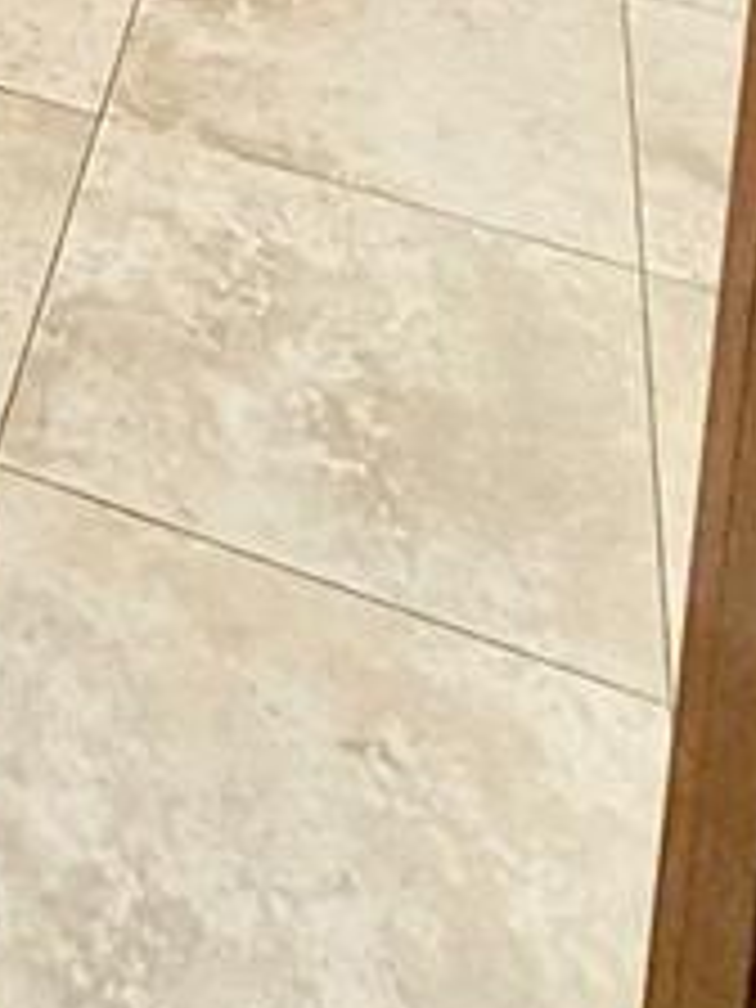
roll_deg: -0.6
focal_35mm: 75
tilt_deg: -9.7
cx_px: -490
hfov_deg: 17.1
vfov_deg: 18.7
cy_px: -909
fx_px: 2184
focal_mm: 2.22
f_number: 2.2
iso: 160
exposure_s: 1/120
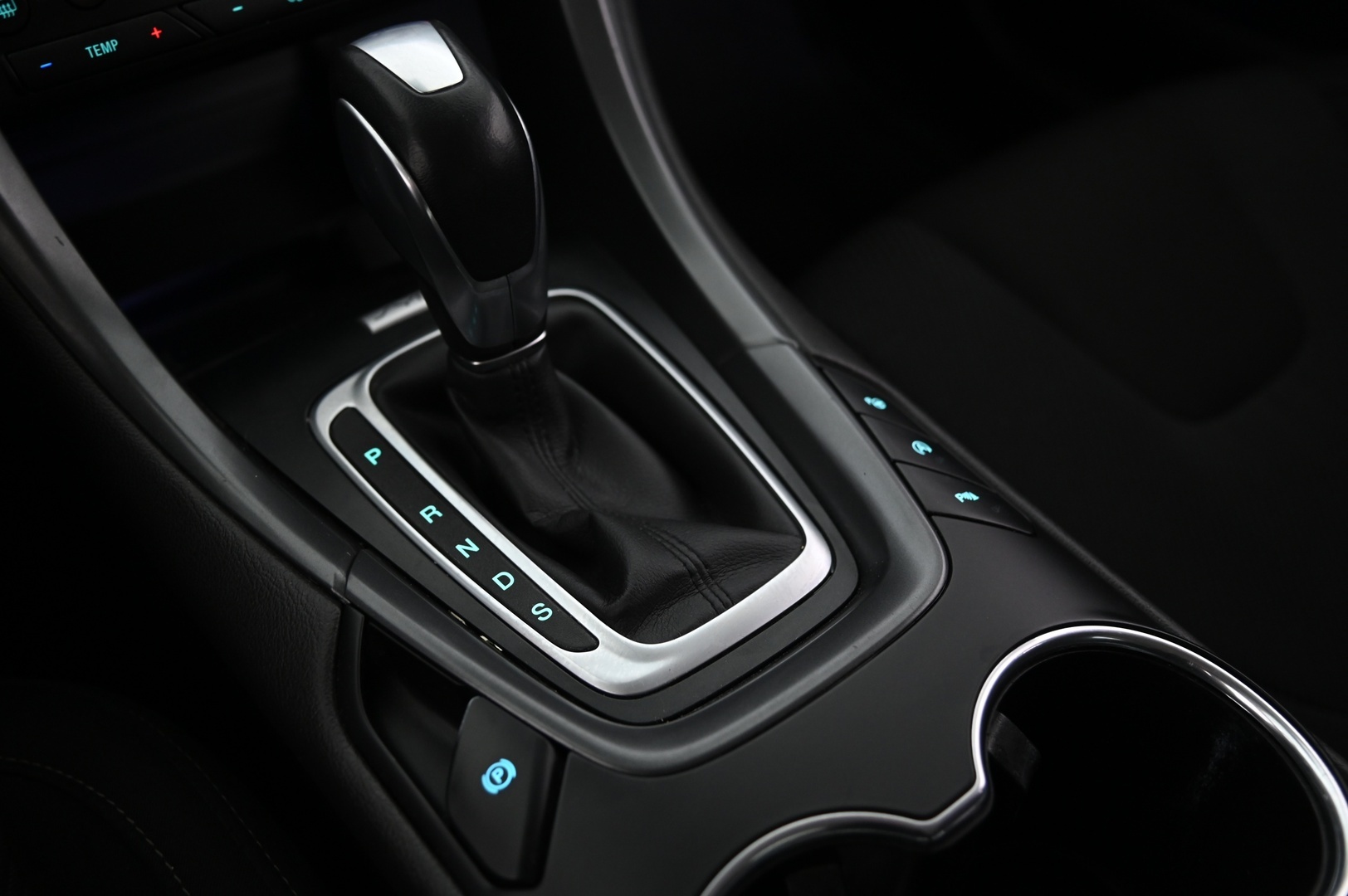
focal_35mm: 38
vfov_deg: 35.0
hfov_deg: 50.7
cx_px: 674
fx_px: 1422
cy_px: 448
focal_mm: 38
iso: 2000
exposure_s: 1/25
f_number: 4
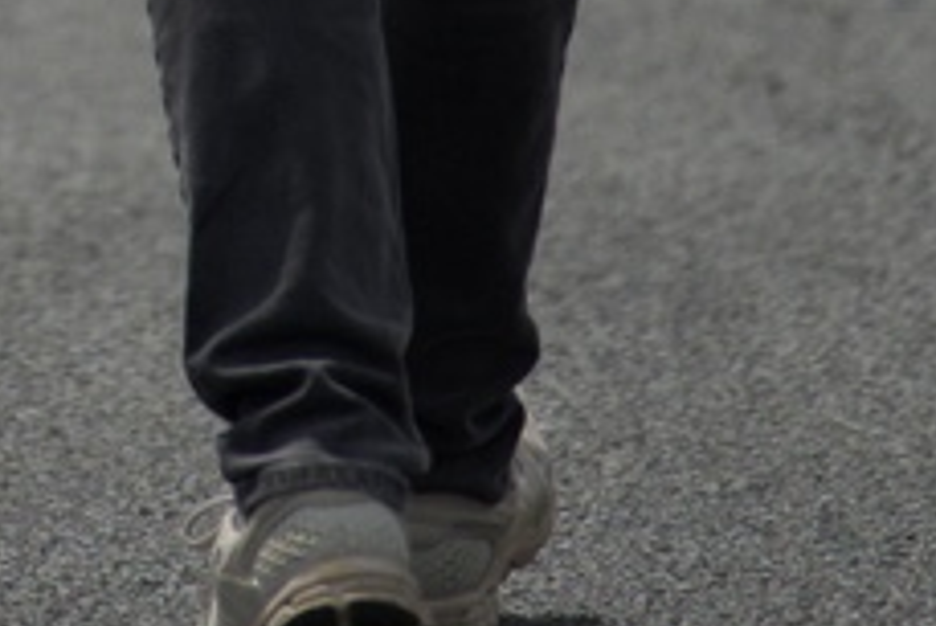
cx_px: -470
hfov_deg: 1.7
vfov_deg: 1.2
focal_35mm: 1177
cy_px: -1407
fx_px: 30620
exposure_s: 1/1600
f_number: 2.8
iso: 50
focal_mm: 150
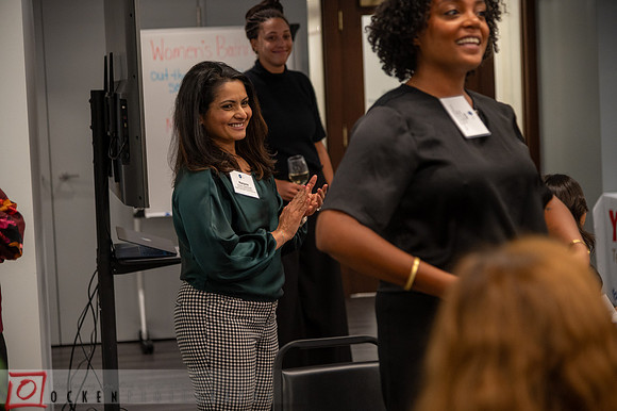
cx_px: 308
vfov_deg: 14.8
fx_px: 1576
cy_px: 206
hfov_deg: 22.2
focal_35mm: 92
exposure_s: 1/160
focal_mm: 92
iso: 1600
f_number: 4
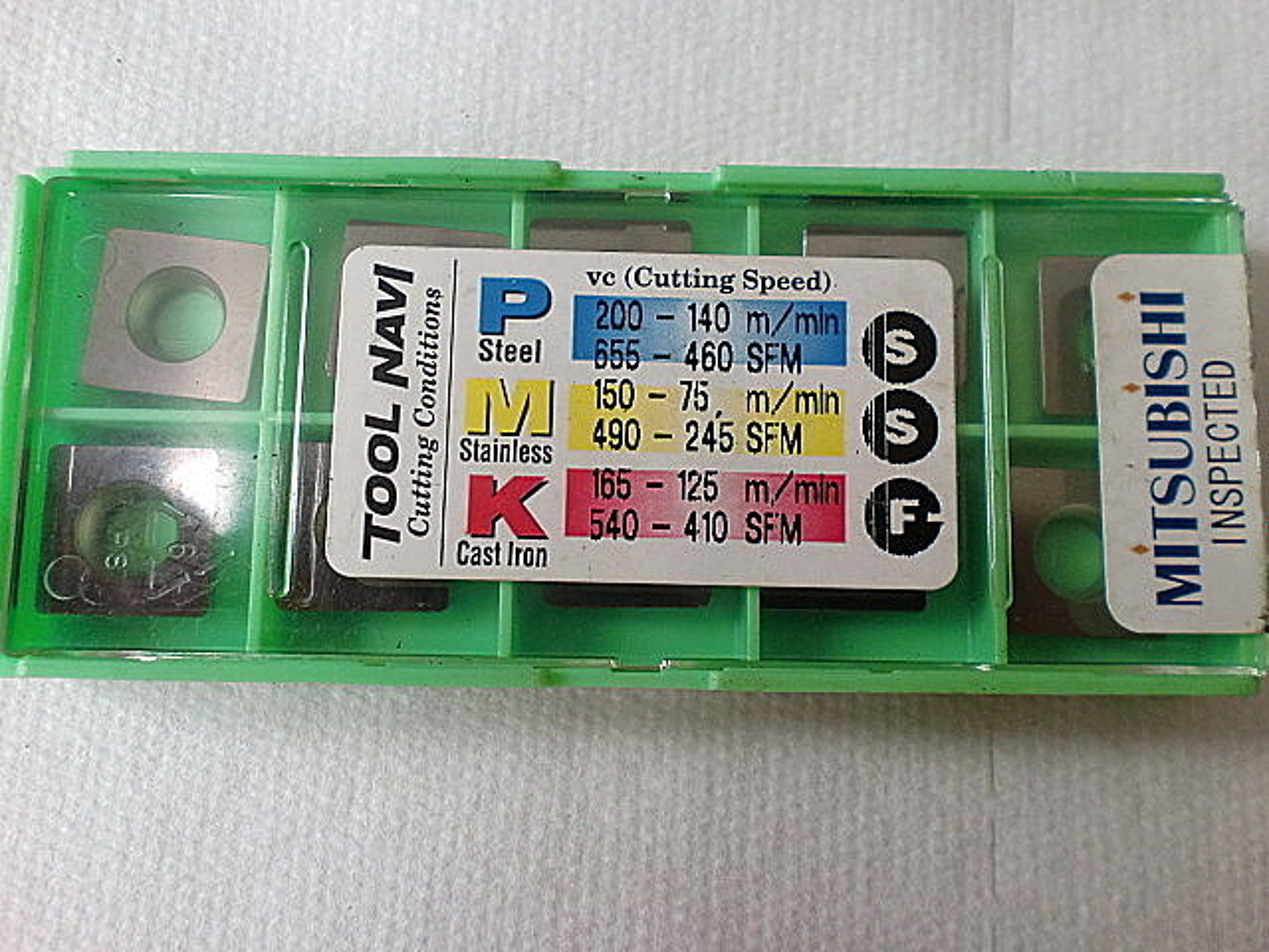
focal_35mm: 35
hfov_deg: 52.6
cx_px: 634
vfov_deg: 40.7
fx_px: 1283
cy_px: 476
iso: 200
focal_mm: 6.3
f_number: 3.1
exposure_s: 1/60
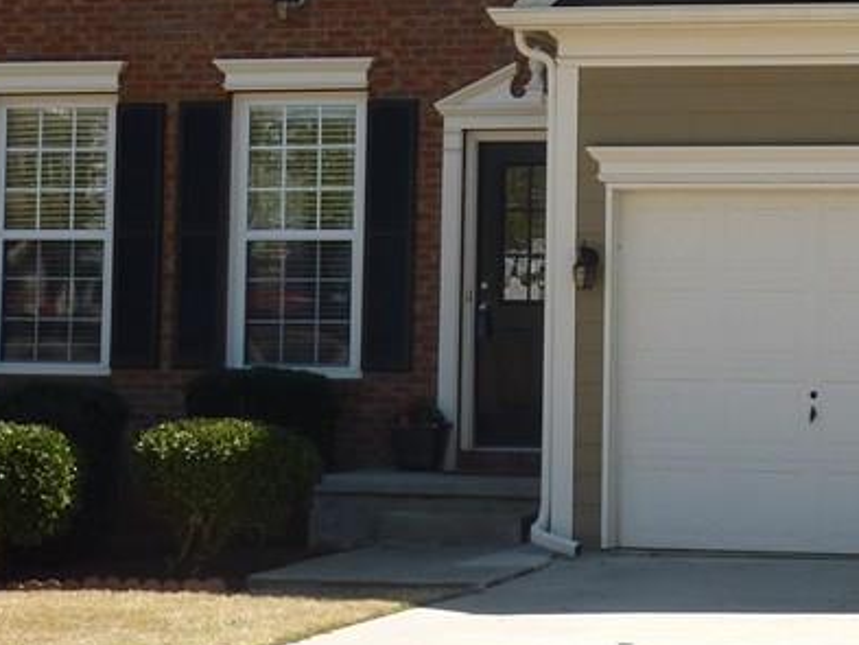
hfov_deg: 15.7
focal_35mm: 125
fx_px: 3103
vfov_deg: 11.7
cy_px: 11
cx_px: 671
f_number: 4
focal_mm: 7.9
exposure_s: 1/400
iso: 100
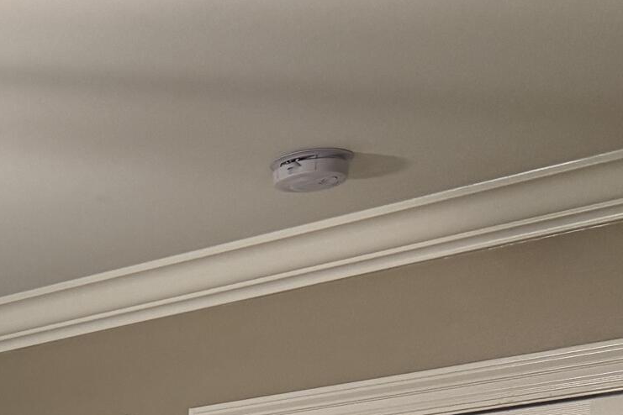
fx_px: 1748
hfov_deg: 17.4
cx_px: -409
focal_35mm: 101
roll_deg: +0.7
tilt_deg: -6.3
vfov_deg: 11.7
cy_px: 915
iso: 250
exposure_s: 1/60
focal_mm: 6.76
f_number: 1.78
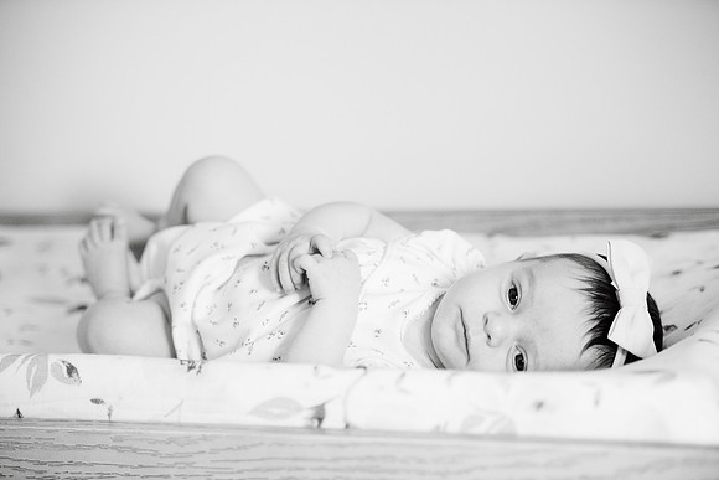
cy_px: 240
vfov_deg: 11.0
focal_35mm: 125
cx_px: 360
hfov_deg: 16.4
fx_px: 2497
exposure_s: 1/200
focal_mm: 125
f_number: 2.8
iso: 3200
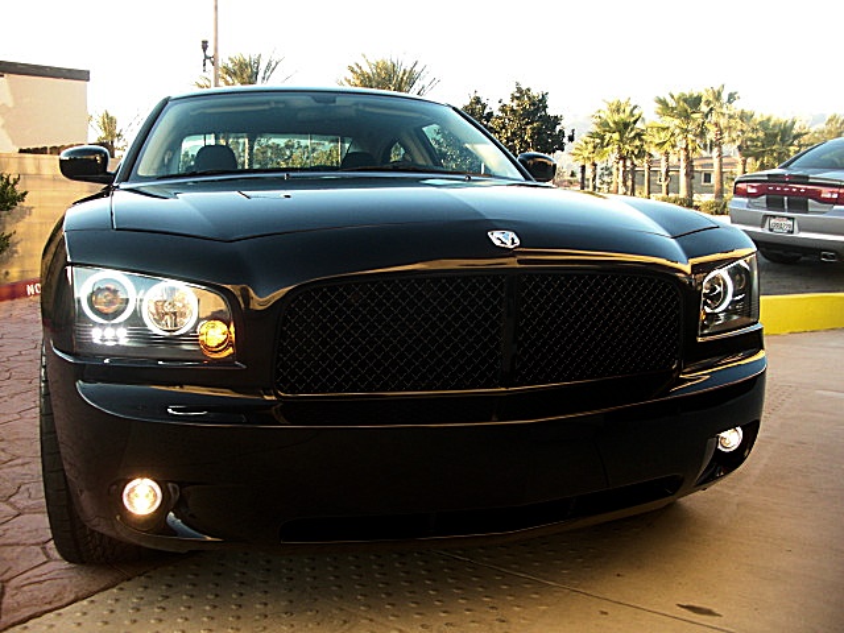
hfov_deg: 51.4
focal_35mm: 36
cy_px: 316
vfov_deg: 39.7
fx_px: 878
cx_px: 422
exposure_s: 1/100
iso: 100
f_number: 2.8
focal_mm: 6.3
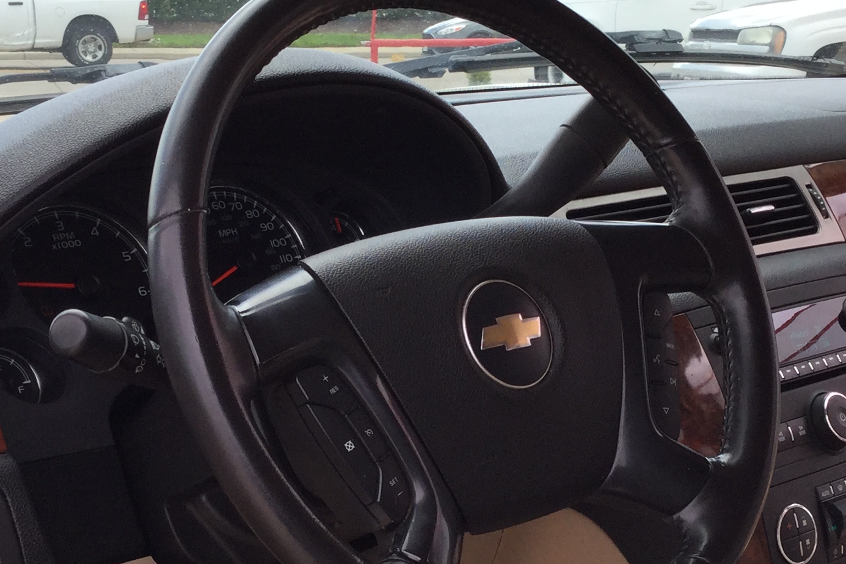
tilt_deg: -13.4
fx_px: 1786
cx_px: 446
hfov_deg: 26.6
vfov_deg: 17.9
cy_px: 406
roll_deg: -1.4
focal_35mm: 76
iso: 25
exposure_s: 1/229
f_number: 2.4
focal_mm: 3.3
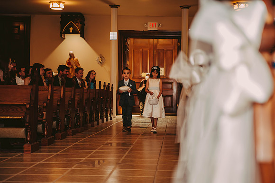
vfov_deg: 18.2
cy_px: 92
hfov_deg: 27.0
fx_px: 573
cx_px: 138
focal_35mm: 75
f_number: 2.8
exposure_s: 1/100
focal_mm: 75
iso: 800
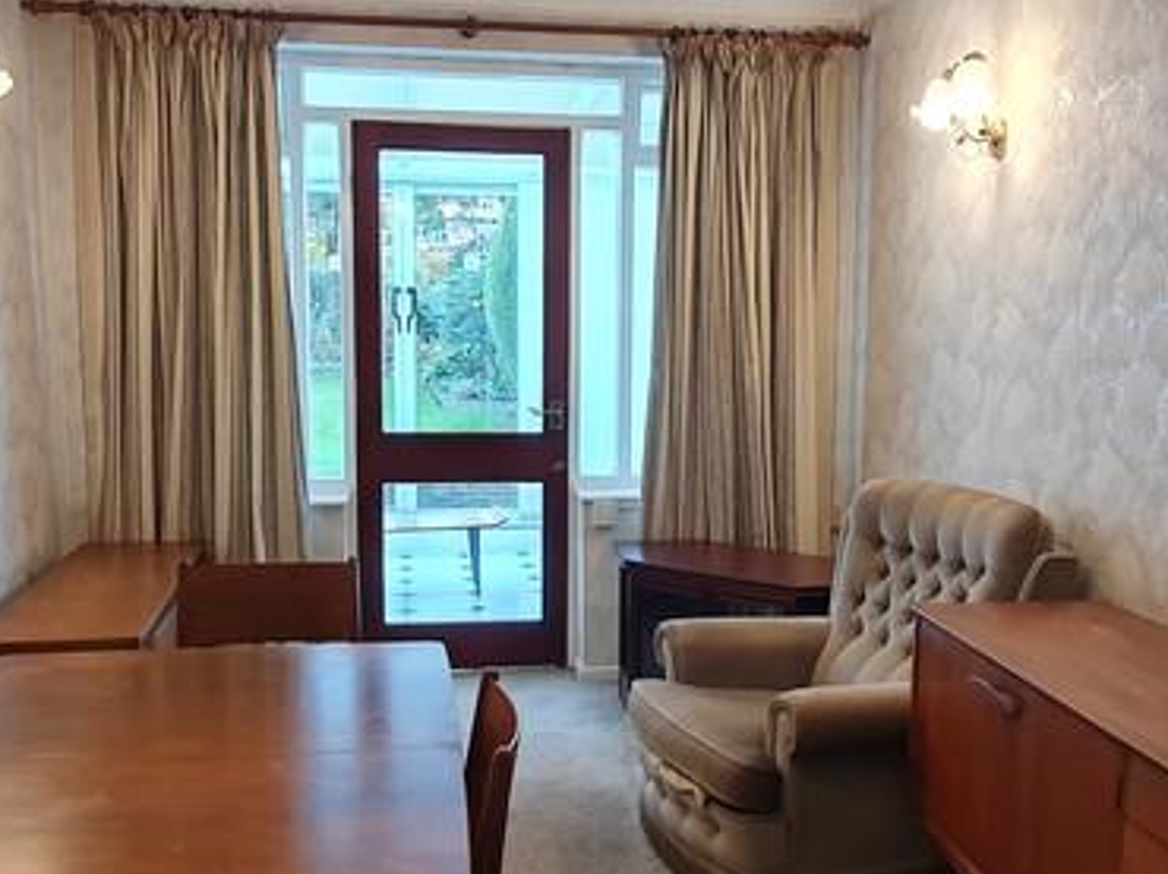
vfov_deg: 39.6
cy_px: 480
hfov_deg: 51.4
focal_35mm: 36
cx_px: 593
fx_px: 1214
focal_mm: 1.8
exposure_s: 1/50
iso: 125
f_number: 2.2
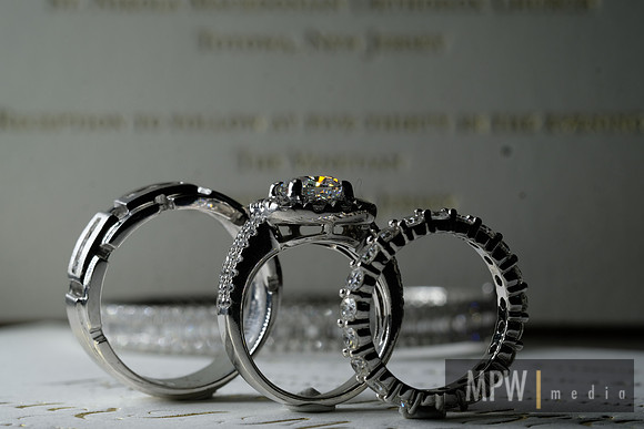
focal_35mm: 90
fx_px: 1610
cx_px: 322
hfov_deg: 22.6
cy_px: 214
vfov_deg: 15.2
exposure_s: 1/125
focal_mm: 60
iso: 250
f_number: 11
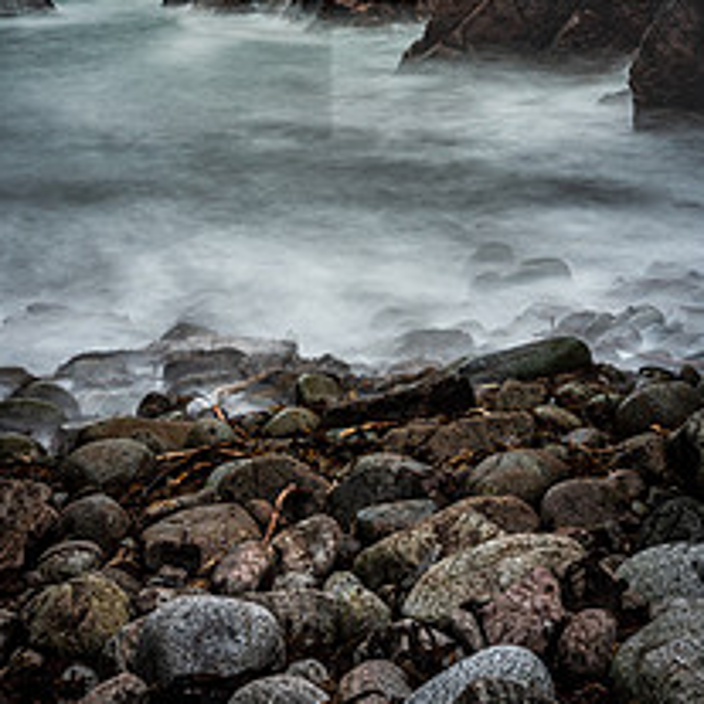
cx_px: 333
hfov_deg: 35.3
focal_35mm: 48
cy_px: -31
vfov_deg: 32.0
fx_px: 1104
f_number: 9
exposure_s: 20
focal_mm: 26
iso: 100
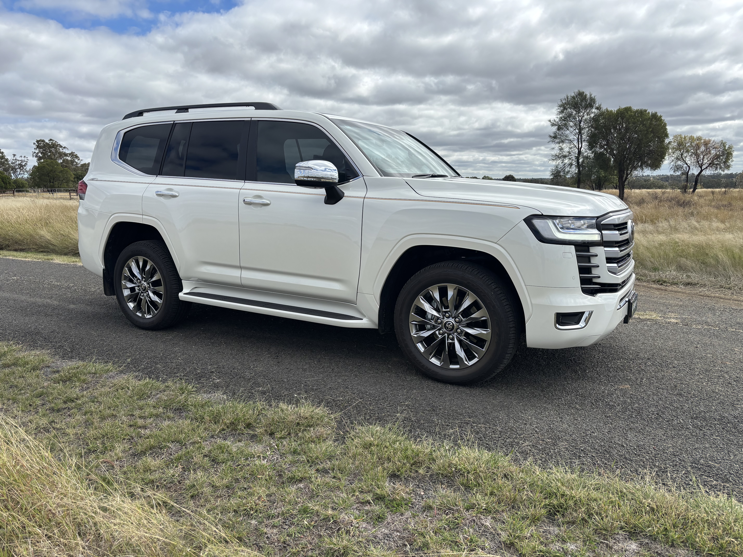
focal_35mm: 26
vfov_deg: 53.1
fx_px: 558
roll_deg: -0.7
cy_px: 278
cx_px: 372
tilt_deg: -10.1
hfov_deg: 67.3
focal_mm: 5.96
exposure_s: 1/3311
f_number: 1.6
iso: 50
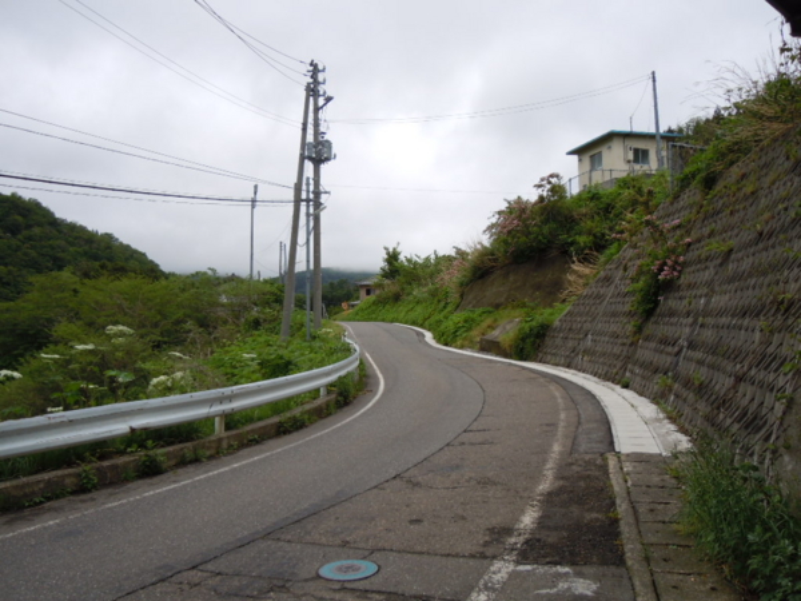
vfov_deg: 46.8
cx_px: 400
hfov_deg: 60.0
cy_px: 300
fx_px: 694
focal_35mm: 30
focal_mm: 5.4
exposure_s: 1/125
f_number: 3.5
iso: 100
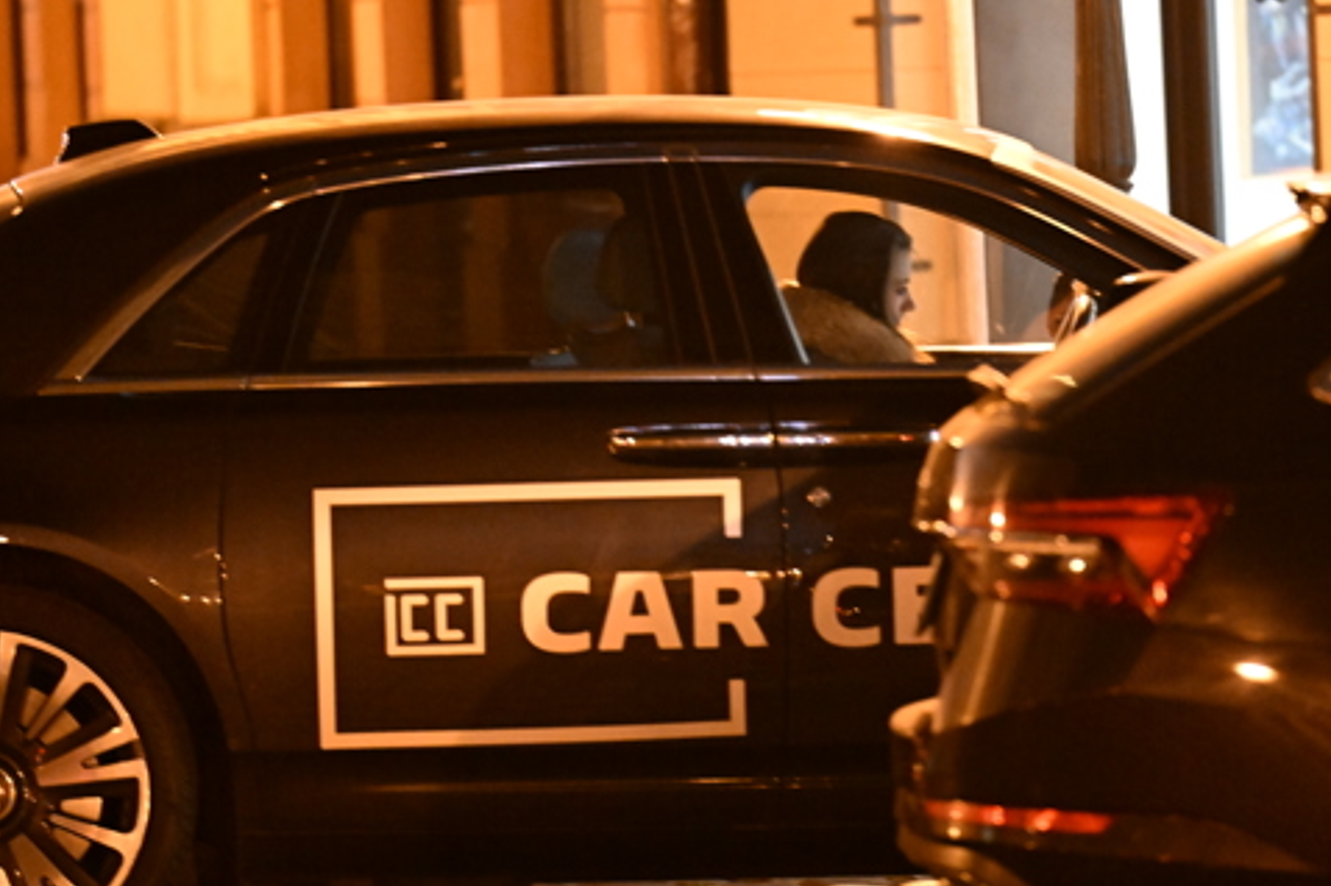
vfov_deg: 4.7
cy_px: 368
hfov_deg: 7.1
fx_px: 10677
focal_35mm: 289
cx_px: 888
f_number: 2.8
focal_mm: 200
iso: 10000
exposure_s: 1/13
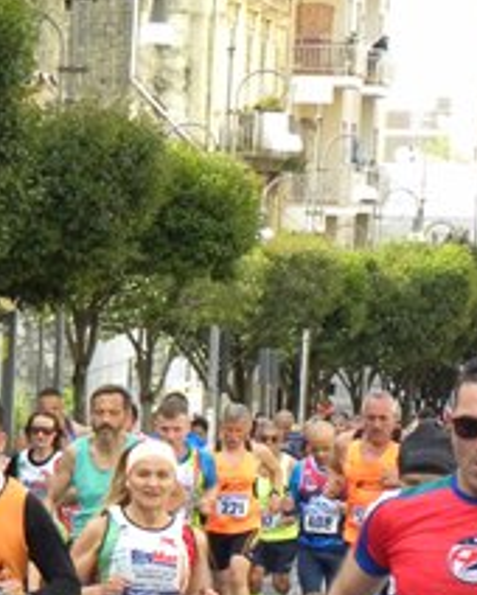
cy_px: 612
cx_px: -295
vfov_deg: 6.9
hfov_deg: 5.5
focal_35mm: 280
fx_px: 4934
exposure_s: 1/362
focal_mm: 16.9
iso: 313
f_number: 4
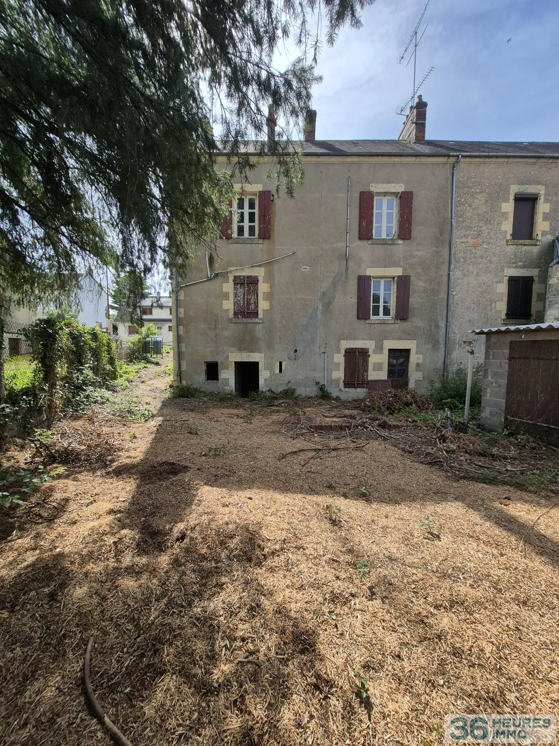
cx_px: 280
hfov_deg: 89.9
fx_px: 280
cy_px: 373
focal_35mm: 13
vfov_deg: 106.2
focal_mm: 1.74
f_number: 2.2
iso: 50
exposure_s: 1/1428
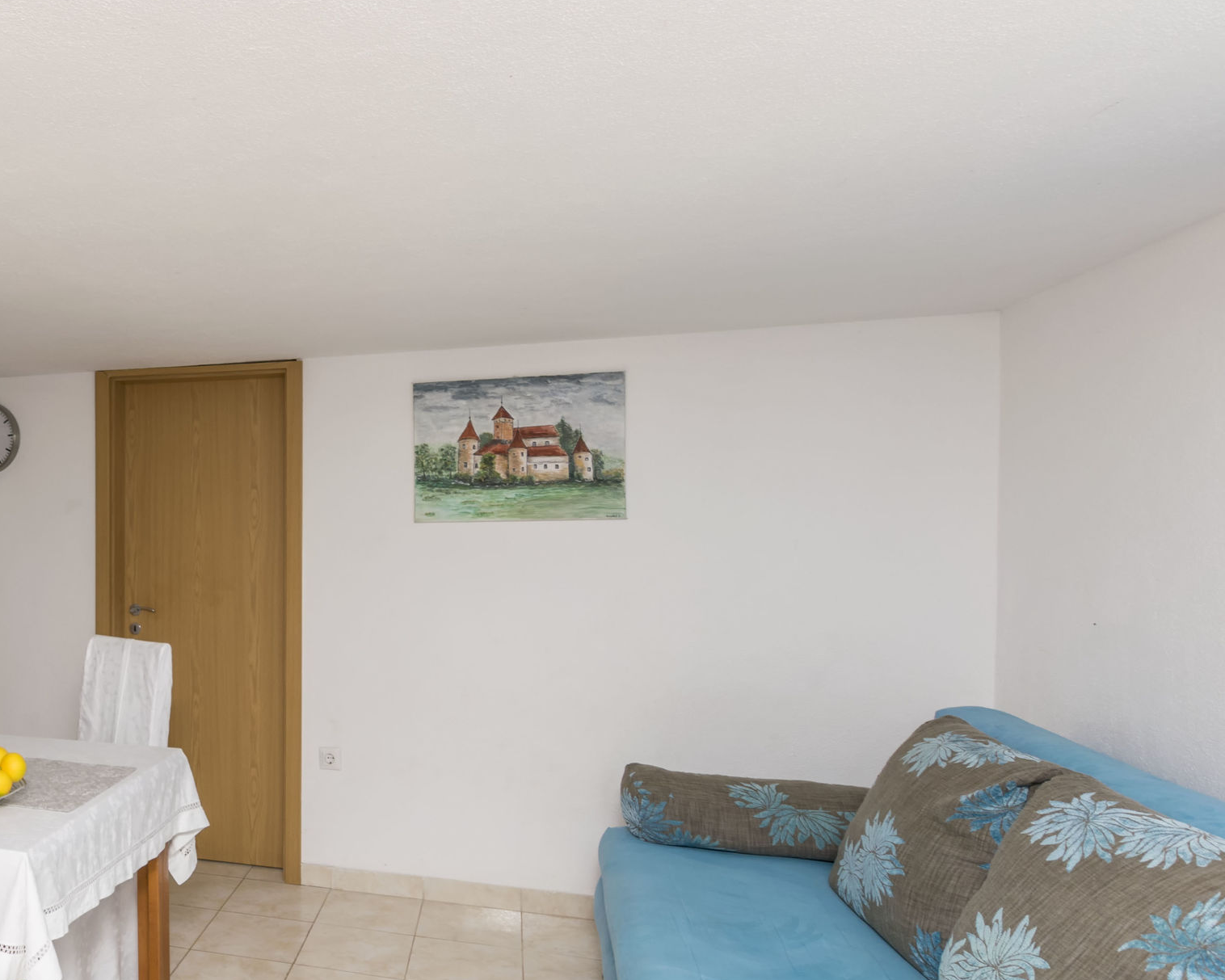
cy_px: 542
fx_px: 943
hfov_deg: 58.9
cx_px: 184
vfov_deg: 54.8
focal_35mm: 26
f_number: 8
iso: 100
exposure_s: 1/160
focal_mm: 10
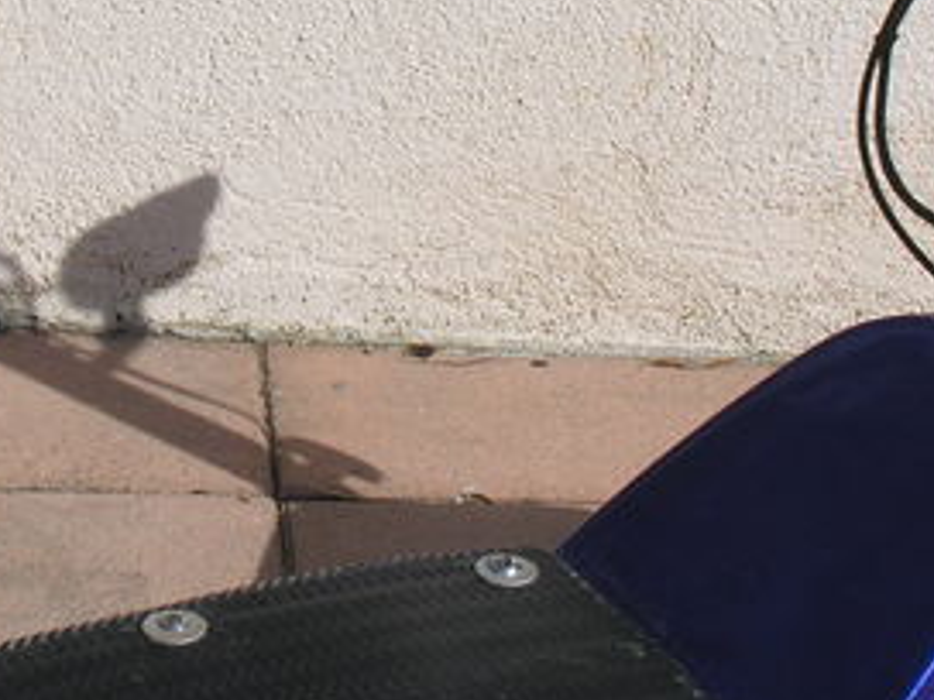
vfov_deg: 8.1
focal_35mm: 184
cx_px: 295
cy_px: 161
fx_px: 4965
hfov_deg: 10.7
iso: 50
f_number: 7.8
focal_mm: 12.7
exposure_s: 1/289
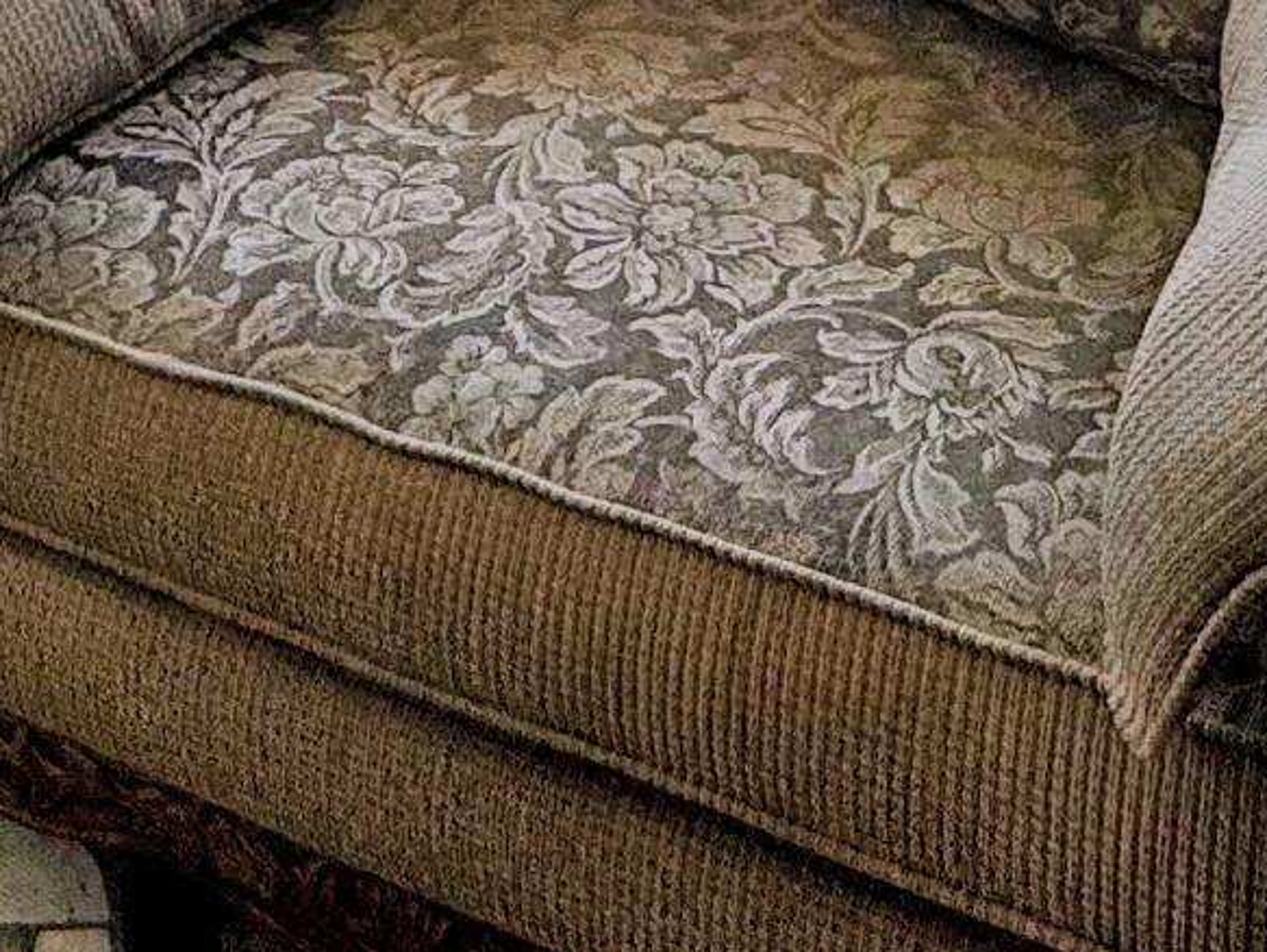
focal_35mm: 72
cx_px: 995
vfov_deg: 17.1
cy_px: -719
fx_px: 2637
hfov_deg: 26.6
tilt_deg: -15.4
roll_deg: -1.9
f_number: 2.2
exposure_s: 1/248
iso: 40
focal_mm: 2.22
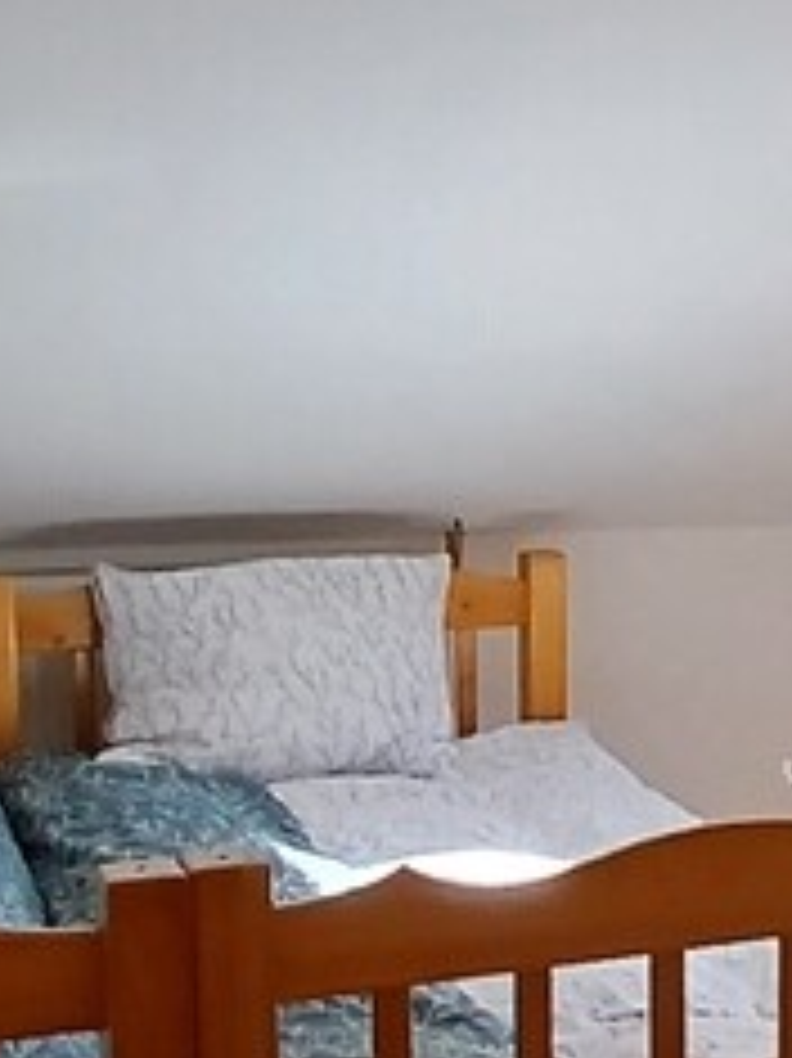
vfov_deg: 26.3
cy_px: 594
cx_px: 936
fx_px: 2260
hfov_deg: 18.9
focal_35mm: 74
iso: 80
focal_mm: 1.4
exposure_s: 1/40
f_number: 2.2
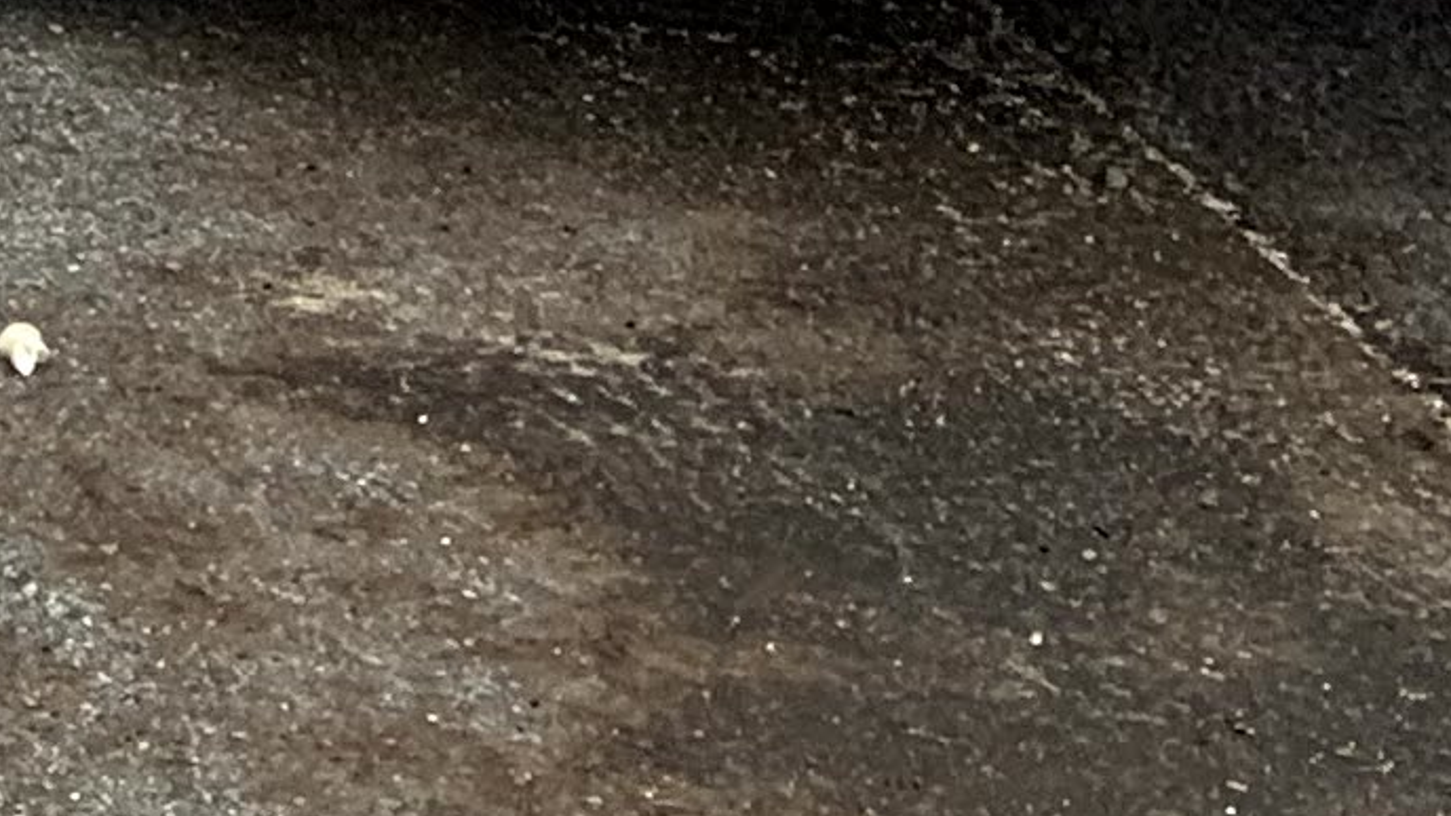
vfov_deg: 6.6
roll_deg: -2.2
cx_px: -1105
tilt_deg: -5.4
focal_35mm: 166
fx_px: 6387
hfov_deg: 12.0
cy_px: -1737
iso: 25
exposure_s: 1/122
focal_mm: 4.25
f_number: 1.8
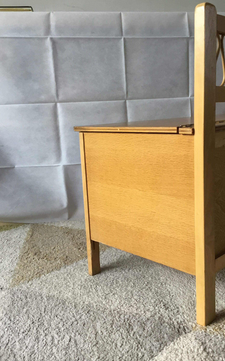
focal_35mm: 36
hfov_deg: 35.3
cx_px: 130
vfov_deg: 54.0
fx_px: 353
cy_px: 183
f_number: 2.4
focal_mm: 3.3
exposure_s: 1/33
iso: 80
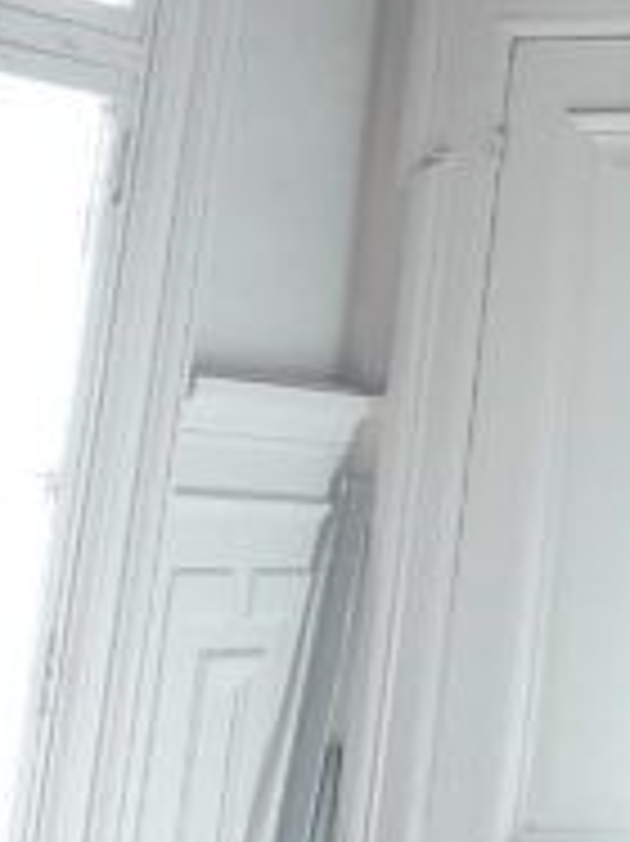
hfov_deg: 9.1
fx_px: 3596
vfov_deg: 11.5
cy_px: -1045
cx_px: 1476
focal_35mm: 148
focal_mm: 3.6
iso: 50
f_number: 1.9
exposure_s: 1/100
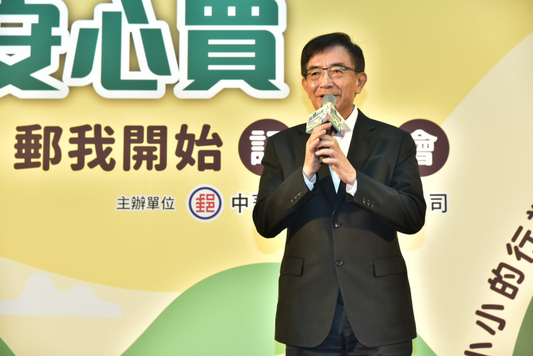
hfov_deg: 23.6
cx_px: 266
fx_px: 1273
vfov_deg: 15.9
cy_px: 178
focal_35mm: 86
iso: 800
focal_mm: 86
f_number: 6.3
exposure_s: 1/80
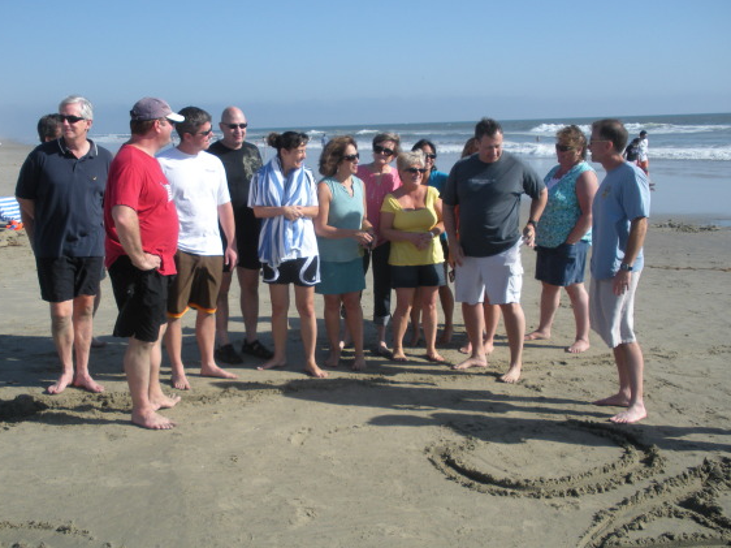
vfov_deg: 35.1
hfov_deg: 45.8
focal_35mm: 41
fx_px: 865
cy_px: 267
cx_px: 358
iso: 64
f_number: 3.5
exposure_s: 1/744
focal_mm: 6.3
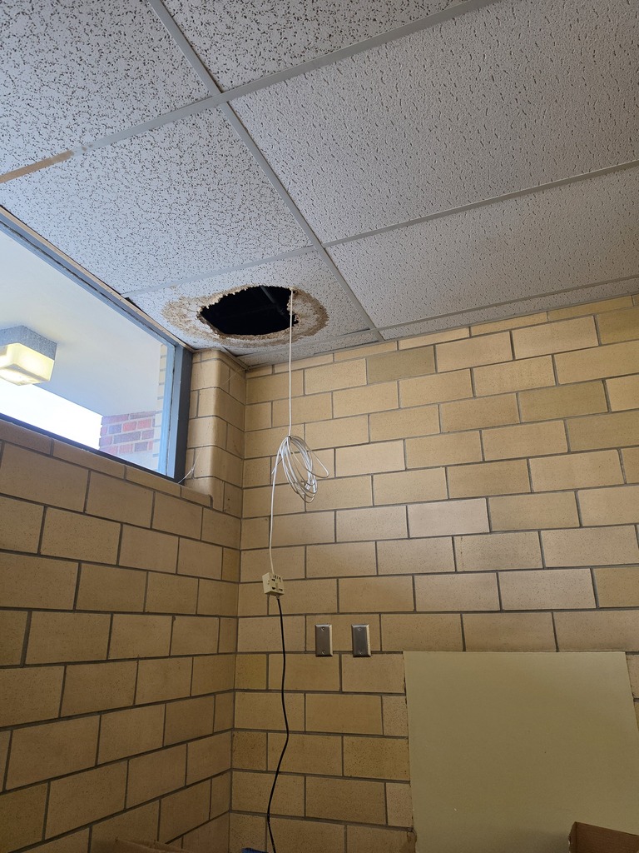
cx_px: 320
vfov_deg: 73.9
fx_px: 566
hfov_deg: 58.9
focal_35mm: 23
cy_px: 426
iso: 200
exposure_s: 1/120
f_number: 1.4
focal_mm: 6.5
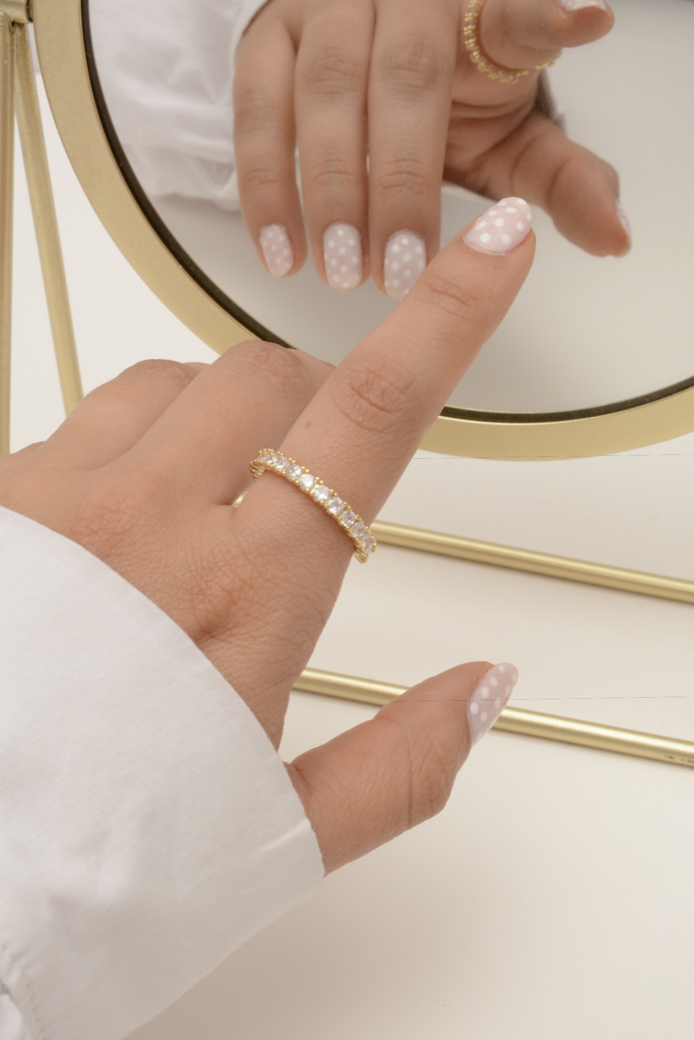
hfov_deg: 18.9
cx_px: 347
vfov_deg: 28.1
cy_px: 520
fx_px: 2082
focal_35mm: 72
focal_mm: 48
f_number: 18
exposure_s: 1/80
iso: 500
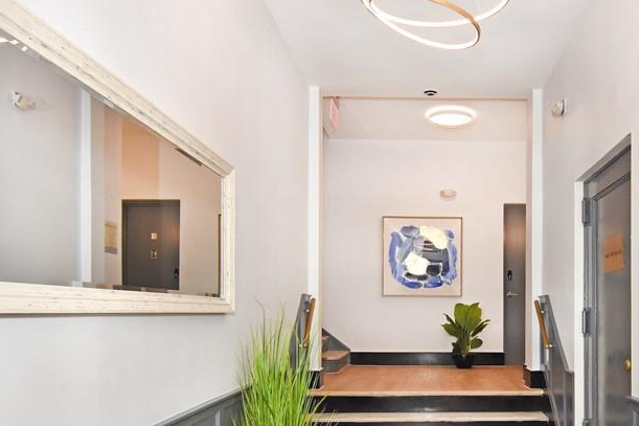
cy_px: 302
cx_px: 447
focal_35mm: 32
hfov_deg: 56.9
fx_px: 568
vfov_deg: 40.3
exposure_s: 1/100
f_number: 11
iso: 800
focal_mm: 12
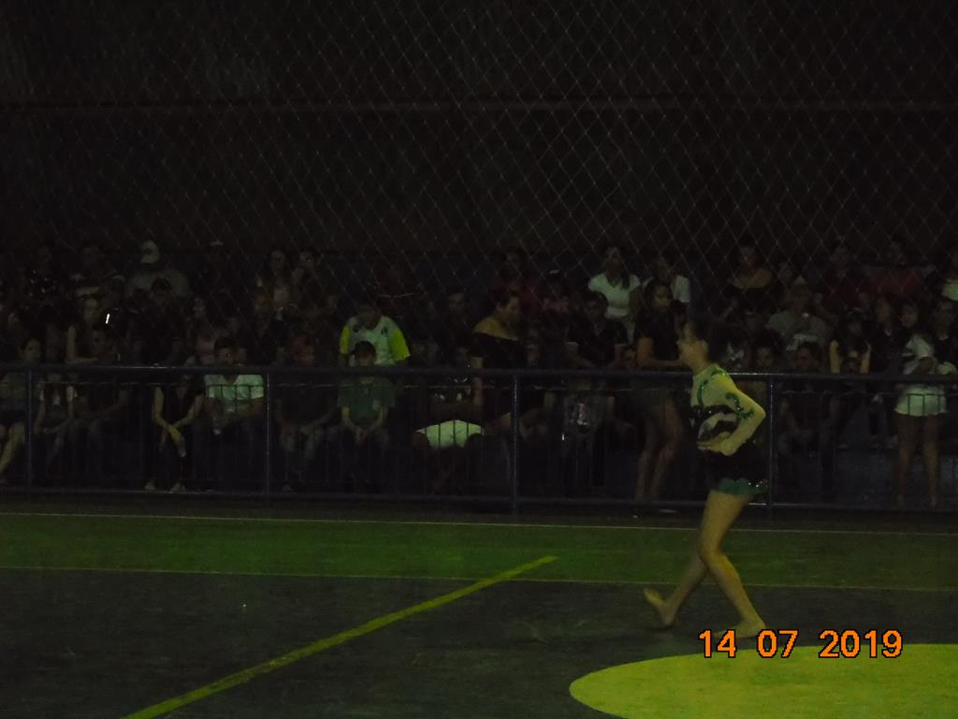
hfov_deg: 18.2
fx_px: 2989
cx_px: 479
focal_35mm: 108
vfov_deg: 13.7
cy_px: 360
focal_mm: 19
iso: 1600
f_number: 4.4
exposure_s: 1/60
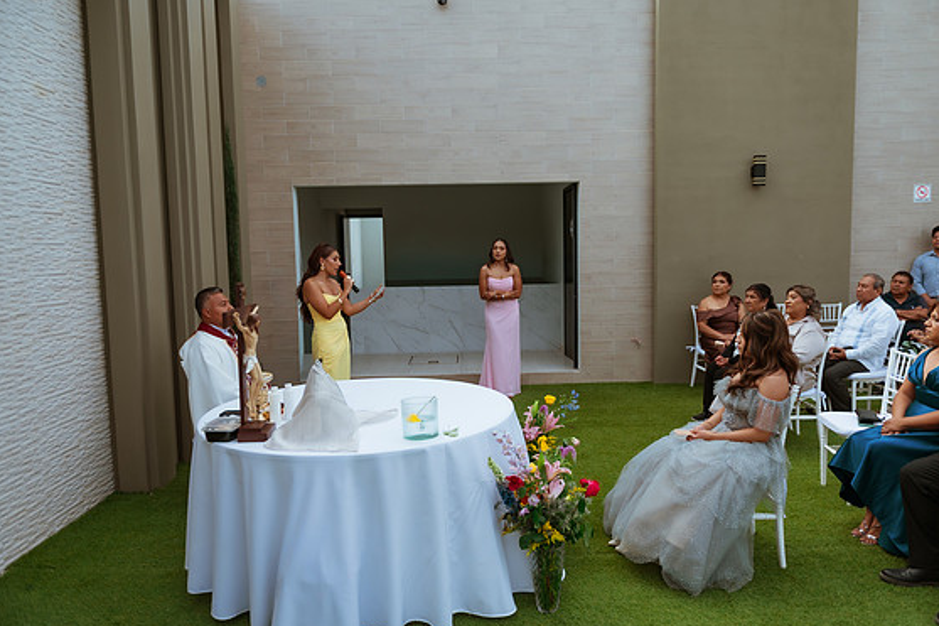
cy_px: 311
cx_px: 486
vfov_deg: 51.3
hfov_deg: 71.5
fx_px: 652
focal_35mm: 25
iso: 100
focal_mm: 24
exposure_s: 1/1250
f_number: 2.8
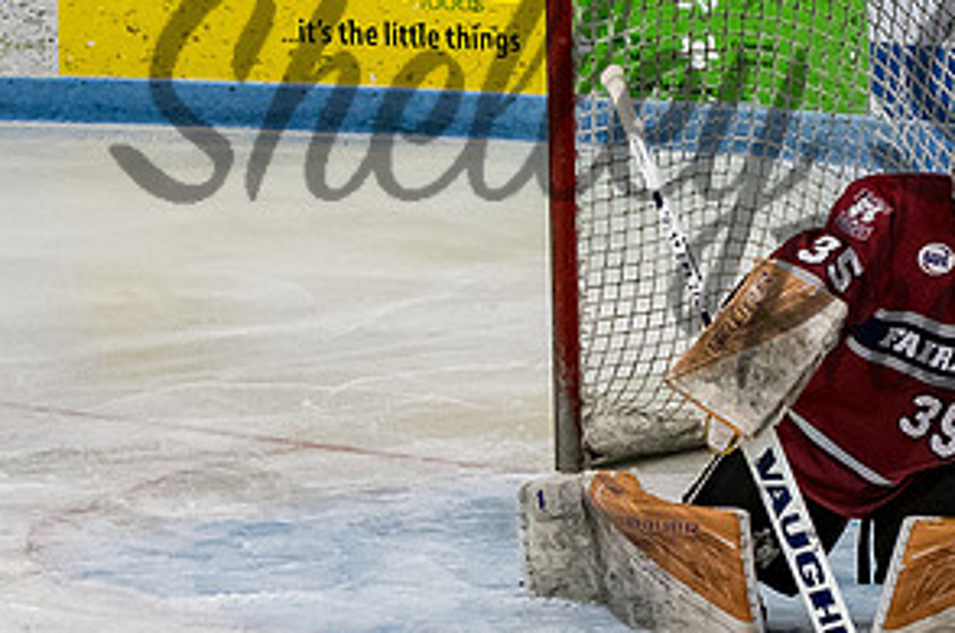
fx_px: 8369
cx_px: 800
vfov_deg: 4.3
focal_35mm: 316
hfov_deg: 6.5
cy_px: 341
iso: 2800
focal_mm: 70
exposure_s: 1/800
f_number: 4
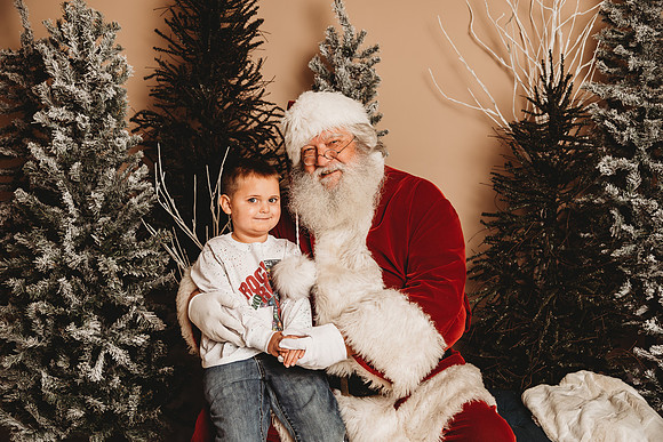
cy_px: 221
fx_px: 700
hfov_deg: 50.7
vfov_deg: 35.1
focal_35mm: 38
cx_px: 332
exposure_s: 1/160
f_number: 4
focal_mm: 38
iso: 100
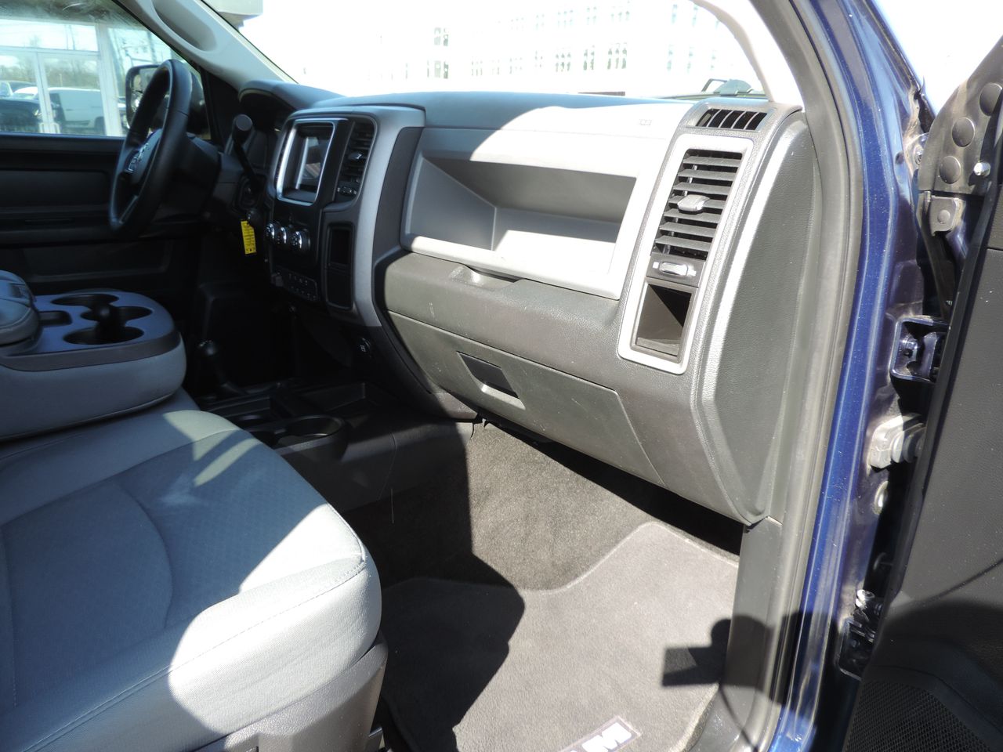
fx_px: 695
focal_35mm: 24
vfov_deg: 56.8
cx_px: 502
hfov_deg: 71.6
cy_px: 376
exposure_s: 1/100
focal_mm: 4.3
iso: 80
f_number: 3
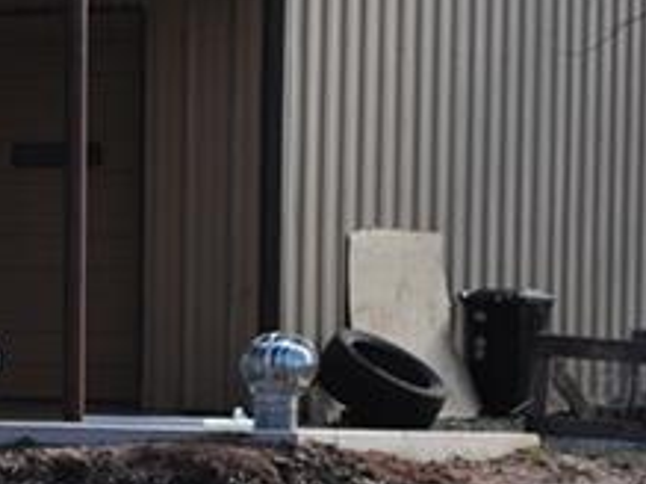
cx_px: -150
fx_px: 4532
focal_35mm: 243
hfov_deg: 8.1
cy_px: 514
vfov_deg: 6.1
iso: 100
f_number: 6.3
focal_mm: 36
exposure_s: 1/160
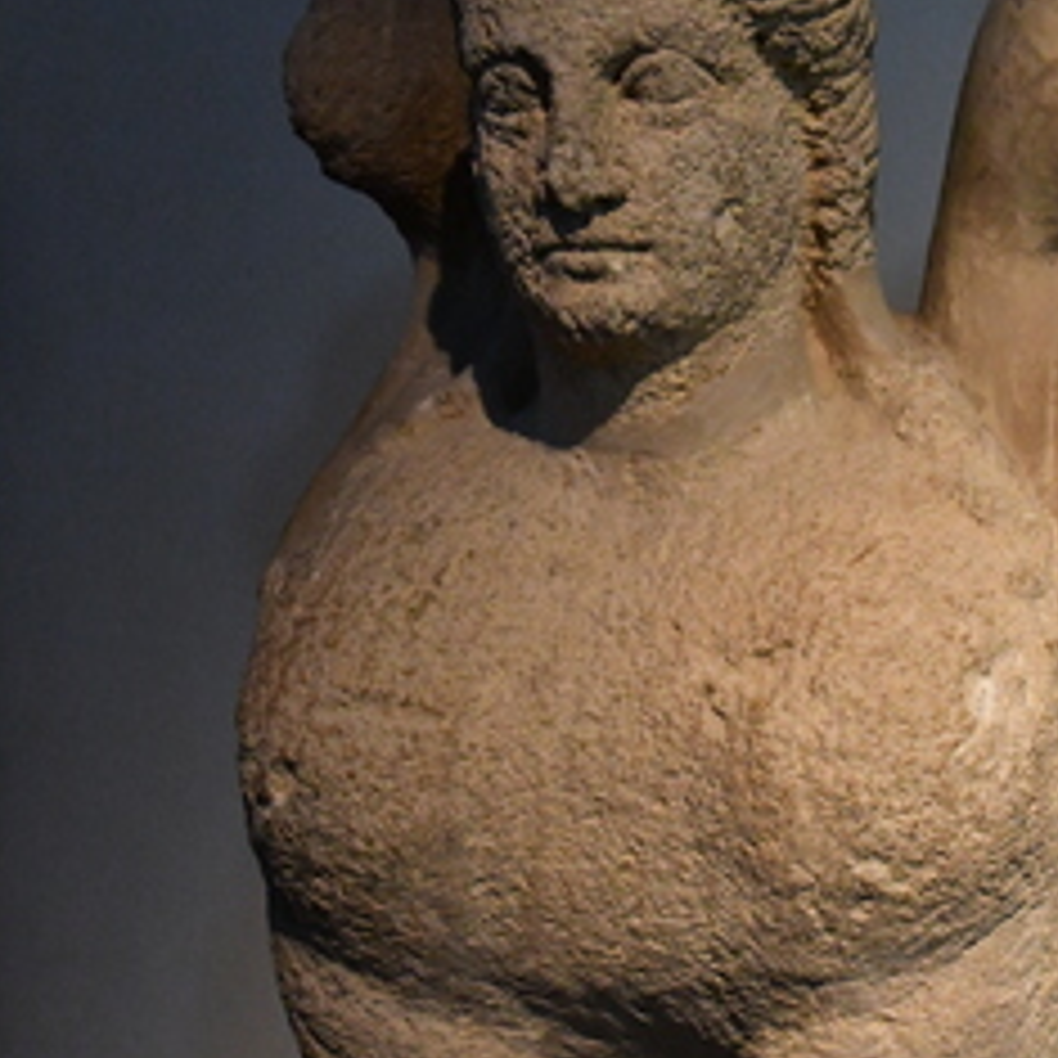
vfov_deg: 21.4
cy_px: 416
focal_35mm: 81
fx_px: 2801
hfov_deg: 21.1
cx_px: 860
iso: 8000
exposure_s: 1/400
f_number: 8
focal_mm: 34
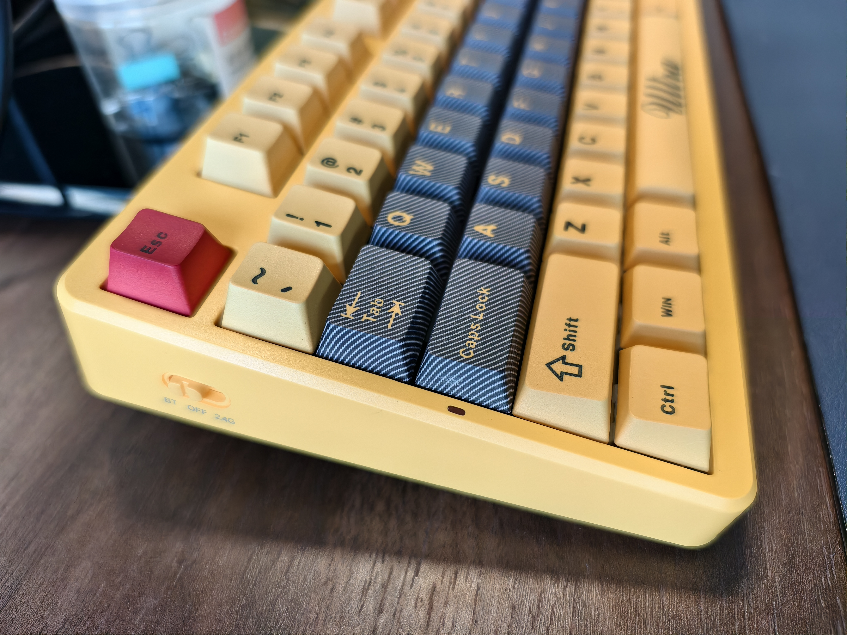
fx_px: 563
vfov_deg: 58.9
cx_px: 424
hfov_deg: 73.9
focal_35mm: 23
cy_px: 318
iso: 380
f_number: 1.57
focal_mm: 6.54
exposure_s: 1/100
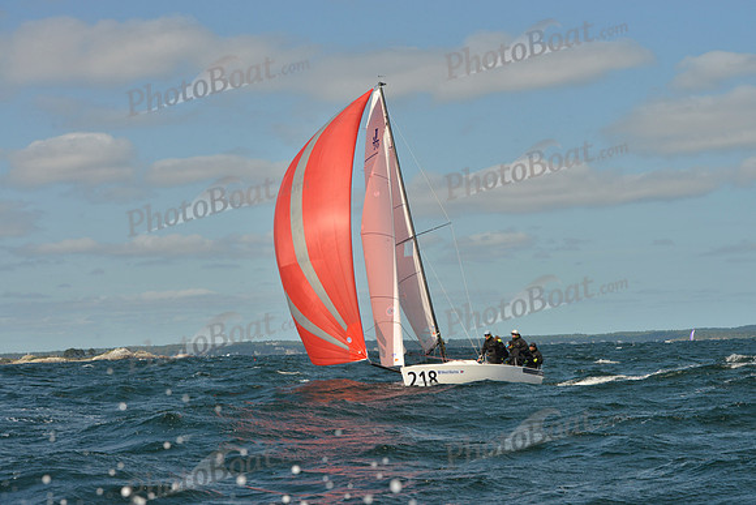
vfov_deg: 17.1
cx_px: 378
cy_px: 252
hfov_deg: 25.4
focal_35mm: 80
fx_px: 1680
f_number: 10
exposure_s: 1/1600
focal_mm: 80
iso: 400
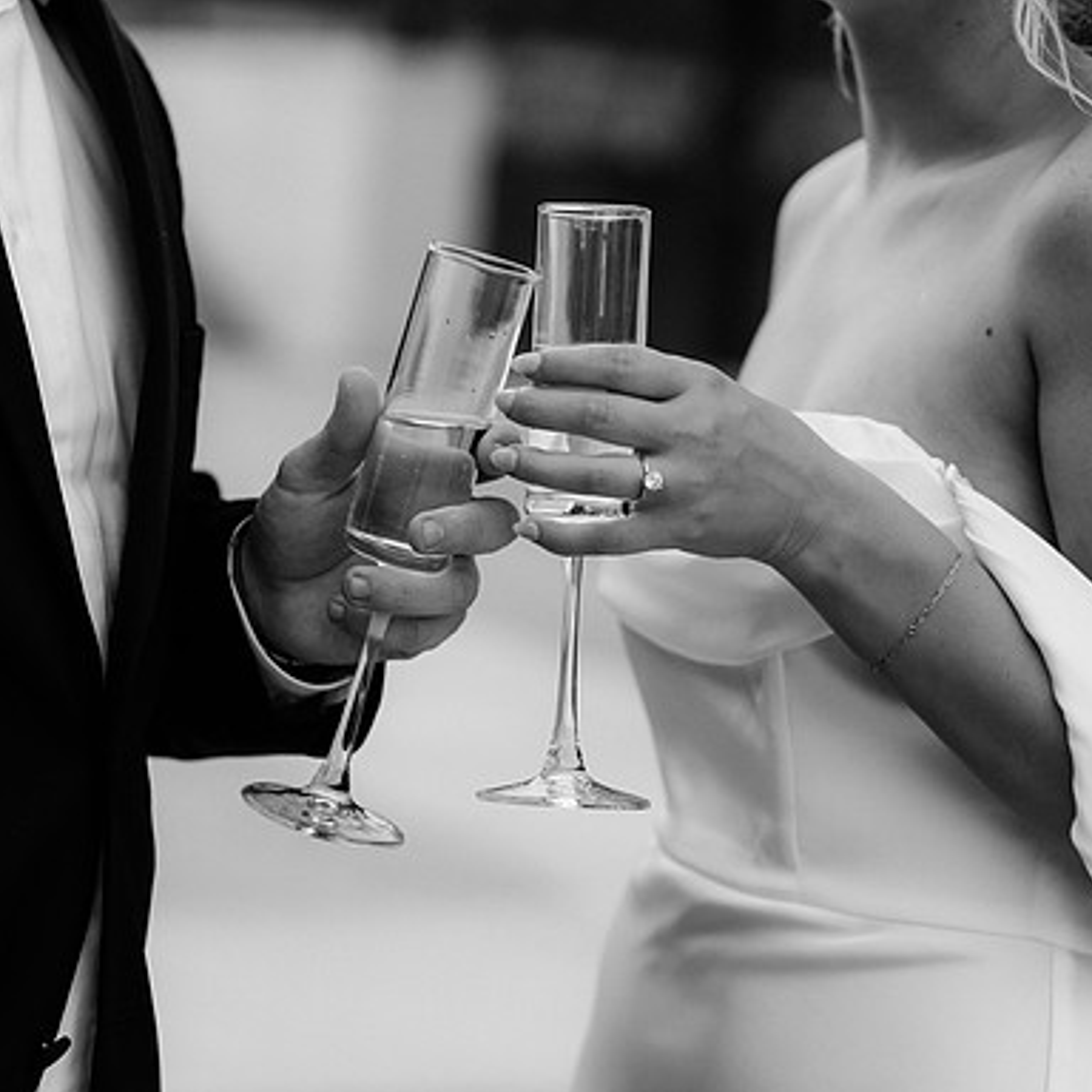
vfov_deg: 16.0
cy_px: 547
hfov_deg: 16.0
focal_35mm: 109
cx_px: 381
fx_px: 3890
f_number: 3.2
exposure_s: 1/500
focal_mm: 85
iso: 320
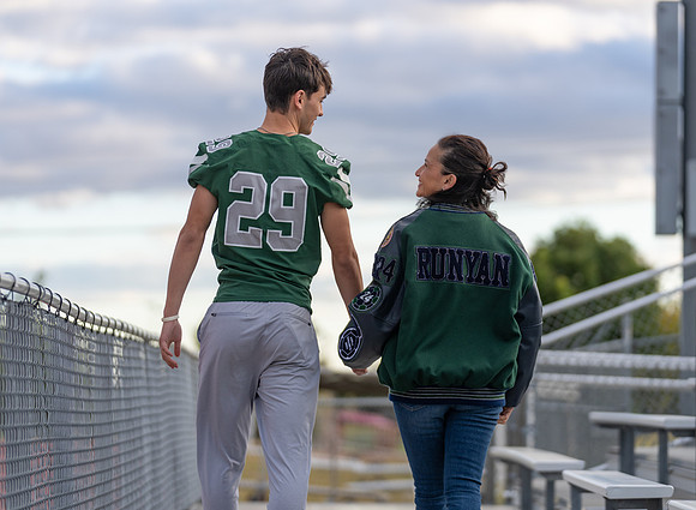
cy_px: 268
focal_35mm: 150
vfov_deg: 9.7
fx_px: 2994
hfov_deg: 13.3
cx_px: 347
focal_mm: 133
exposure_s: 1/640
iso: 160
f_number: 2.8
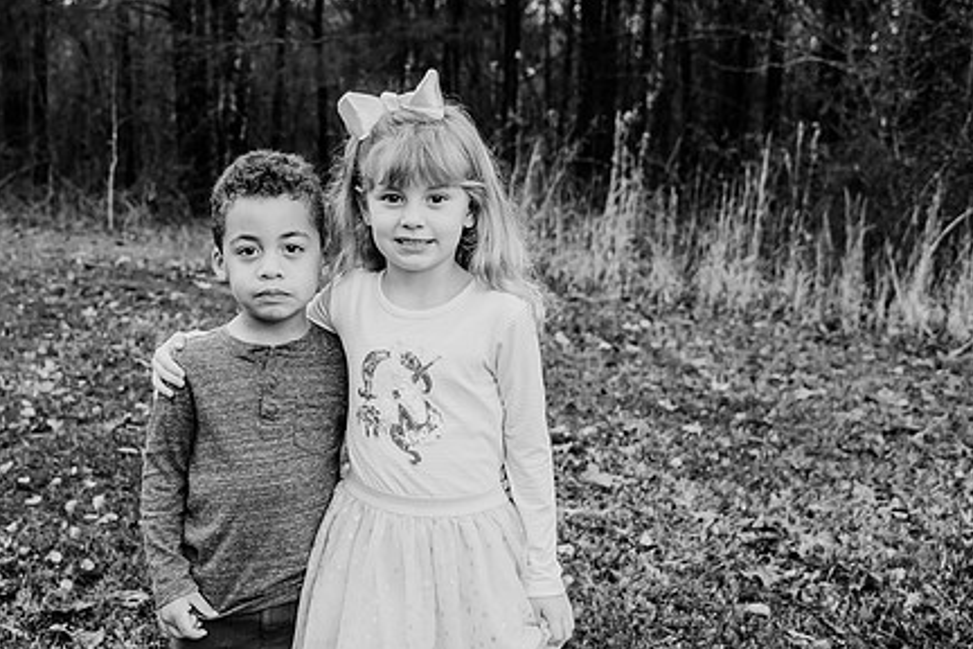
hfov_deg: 45.0
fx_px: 1162
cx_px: 363
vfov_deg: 31.2
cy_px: 299
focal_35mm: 43
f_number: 4
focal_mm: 32
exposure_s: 1/800
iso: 800
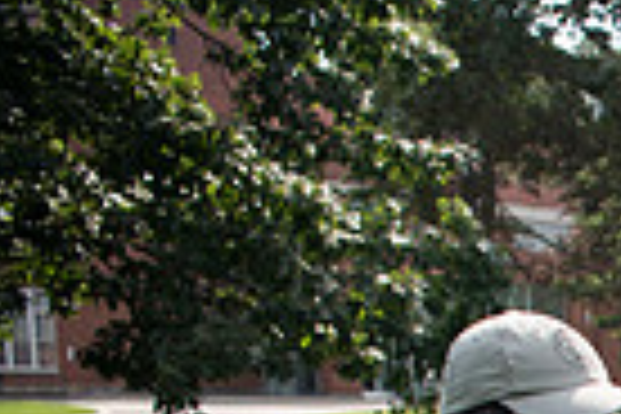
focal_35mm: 101
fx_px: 1742
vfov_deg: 12.2
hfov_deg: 15.5
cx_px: 1292
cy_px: 790
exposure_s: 1/2000
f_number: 2.8
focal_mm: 24
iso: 200
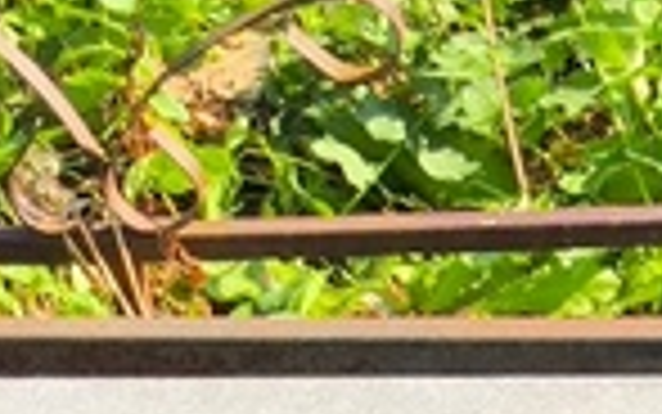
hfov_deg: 7.1
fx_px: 5216
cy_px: 1318
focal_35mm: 289
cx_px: 988
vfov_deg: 4.4
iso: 50
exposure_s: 1/507
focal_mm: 4.71
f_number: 1.7
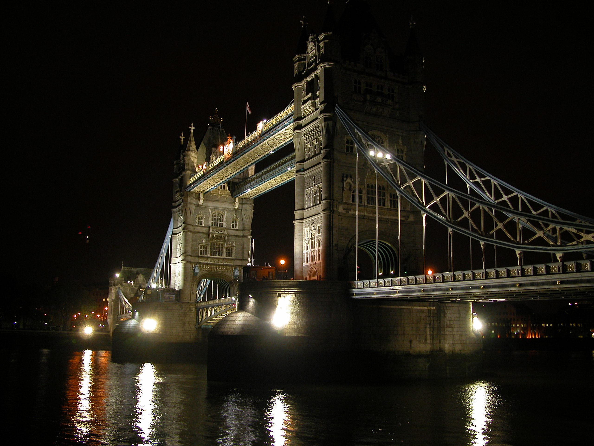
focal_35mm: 35
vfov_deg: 40.7
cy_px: 223
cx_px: 297
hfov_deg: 52.6
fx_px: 601
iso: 100
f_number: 2.8
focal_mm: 8.9
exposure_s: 1/4
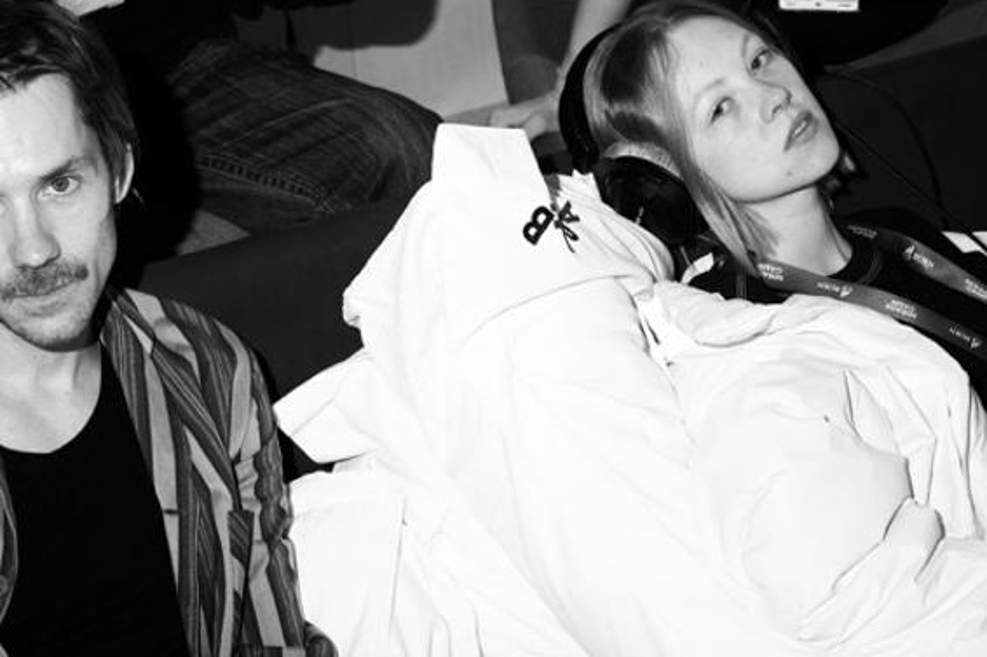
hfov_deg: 20.4
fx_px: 2747
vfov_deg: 13.5
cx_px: 453
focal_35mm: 100
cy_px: 20
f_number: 2.8
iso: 100
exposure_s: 1/100
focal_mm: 27
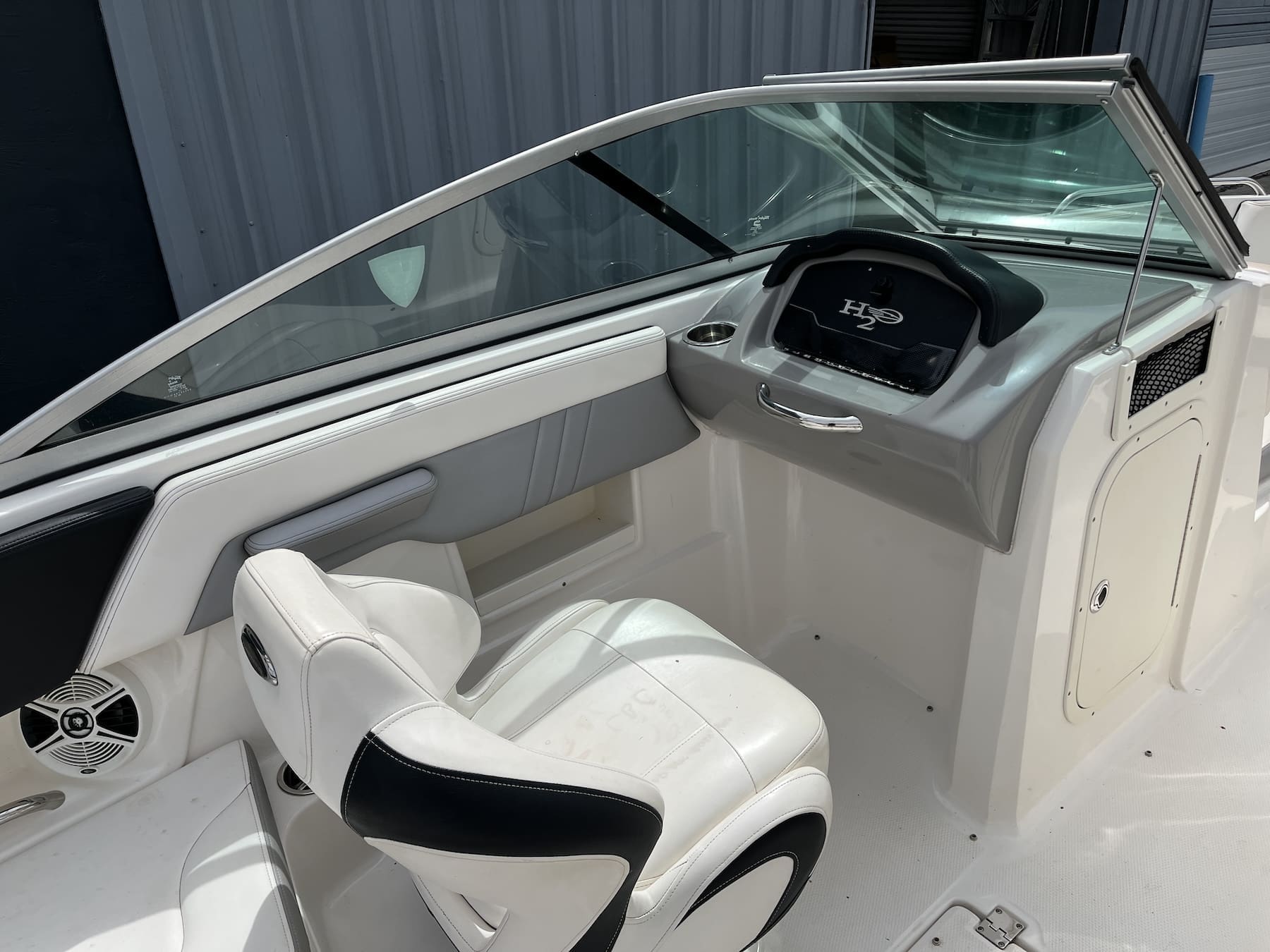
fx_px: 954
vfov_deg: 53.1
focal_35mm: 26
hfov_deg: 67.3
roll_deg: +1.6
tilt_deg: -26.8
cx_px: 635
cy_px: 476
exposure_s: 1/8403
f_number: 1.6
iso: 50
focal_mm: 5.1
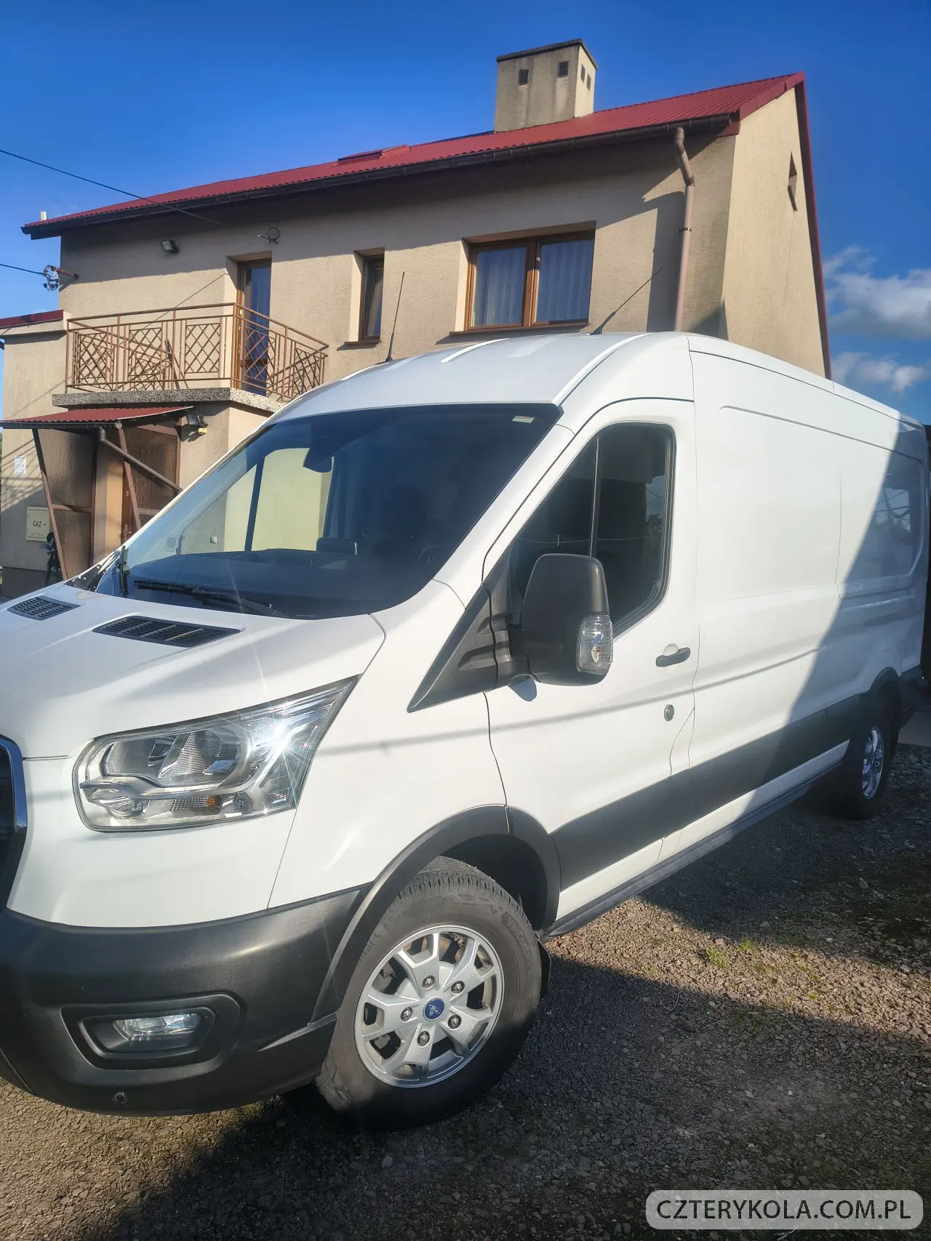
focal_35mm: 24
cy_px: 620
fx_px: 861
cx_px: 466
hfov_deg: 56.8
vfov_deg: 71.6
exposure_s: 1/3174
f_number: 1.8
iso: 102
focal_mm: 5.56
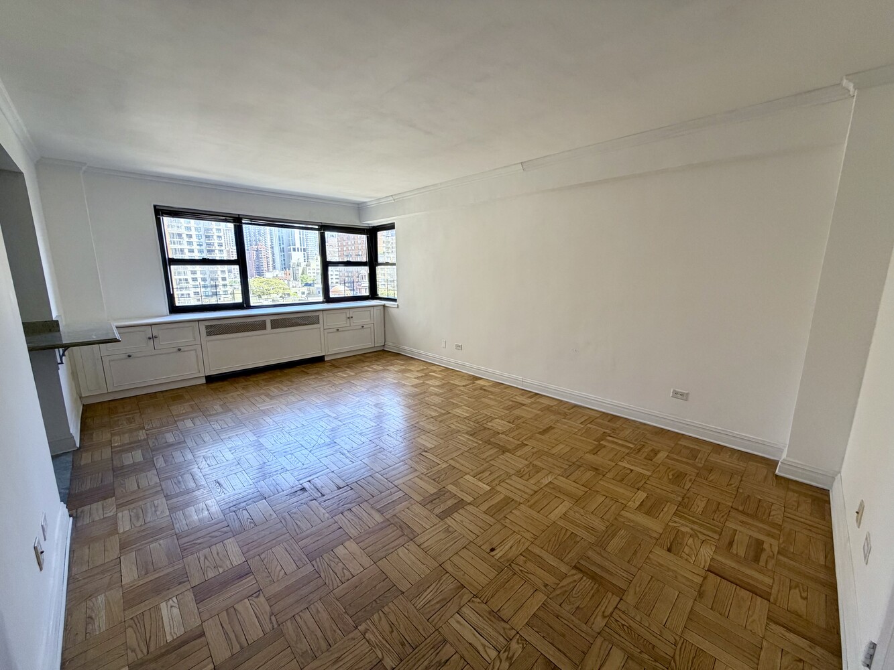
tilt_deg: -10.8
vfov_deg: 85.7
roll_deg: +0.1
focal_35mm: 14
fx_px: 362
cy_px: 335
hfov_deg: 102.1
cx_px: 447
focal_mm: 2.22
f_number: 2.2
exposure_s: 1/121
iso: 160
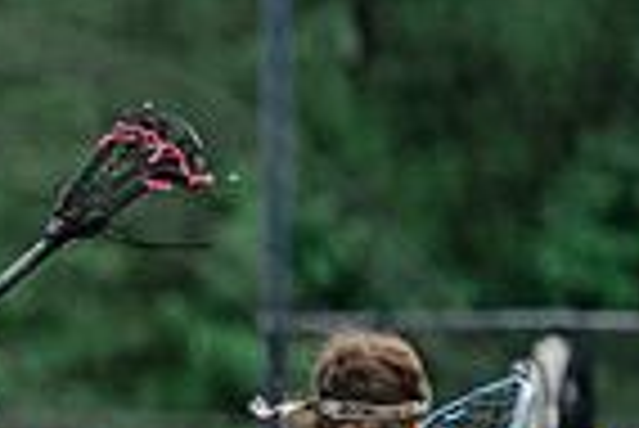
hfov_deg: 2.0
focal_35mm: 1006
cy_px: 590
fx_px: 17874
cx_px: -467
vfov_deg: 1.4
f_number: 3.2
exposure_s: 1/640
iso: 250
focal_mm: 200
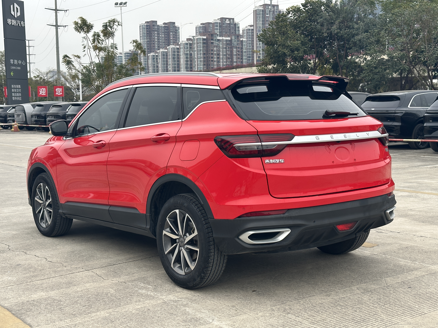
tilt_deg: -5.7
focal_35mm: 48
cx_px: 219
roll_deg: +0.1
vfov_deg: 30.3
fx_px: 607
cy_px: 164
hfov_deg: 39.7
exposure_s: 1/417
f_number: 1.78
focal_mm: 6.86
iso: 64
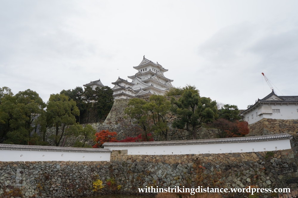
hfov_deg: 62.0
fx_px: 248
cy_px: 99
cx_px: 149
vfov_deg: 43.5
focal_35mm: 30
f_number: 8
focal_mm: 20
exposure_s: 1/320
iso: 200
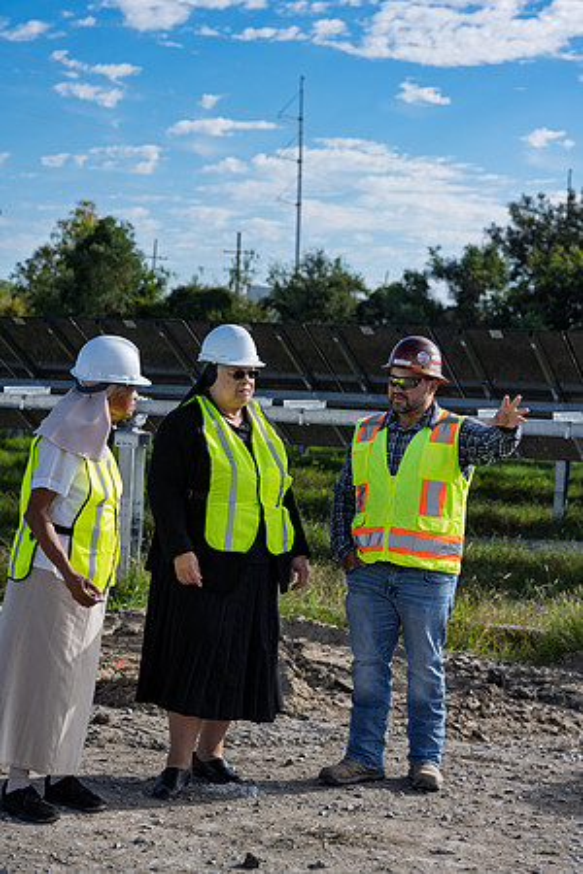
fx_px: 2065
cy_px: 437
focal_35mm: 85
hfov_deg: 16.1
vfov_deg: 23.9
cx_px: 292
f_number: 5.6
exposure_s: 1/1000
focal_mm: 85
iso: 200
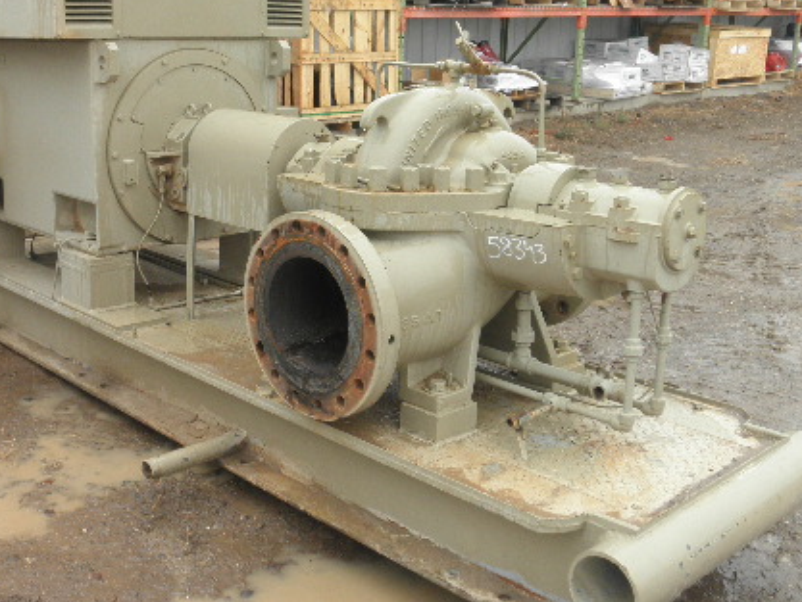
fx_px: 997
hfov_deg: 43.6
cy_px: 250
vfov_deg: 33.5
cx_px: 315
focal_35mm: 43
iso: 64
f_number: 3
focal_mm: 5
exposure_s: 1/40
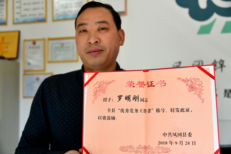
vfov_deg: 31.9
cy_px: 77
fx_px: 269
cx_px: 116
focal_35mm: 42
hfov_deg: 46.4
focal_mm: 42
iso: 250
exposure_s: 1/320
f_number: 4
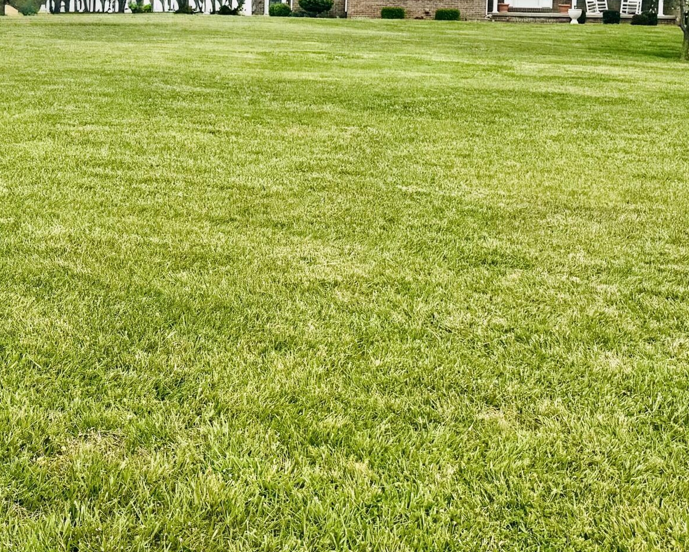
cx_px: 117
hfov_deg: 30.5
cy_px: 60
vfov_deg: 24.7
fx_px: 1224
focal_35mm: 60
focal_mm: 6.76
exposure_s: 1/6410
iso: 80
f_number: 1.78
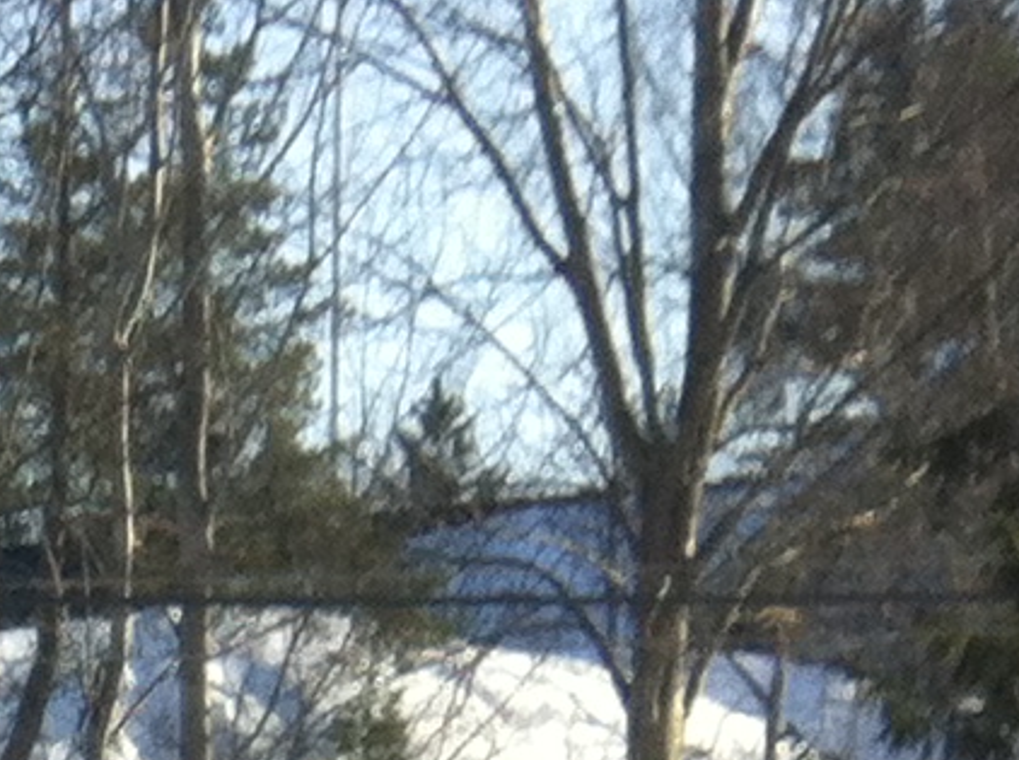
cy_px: 2205
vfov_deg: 6.4
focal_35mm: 215
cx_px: -1273
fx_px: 6318
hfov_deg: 8.5
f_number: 2.8
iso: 80
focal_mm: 3.85
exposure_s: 1/794
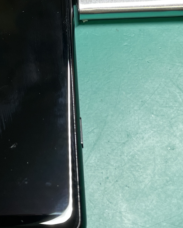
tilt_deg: -56.2
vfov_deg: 18.8
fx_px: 677
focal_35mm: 100
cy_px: 21
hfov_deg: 15.4
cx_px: 56
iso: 40
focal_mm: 4.2
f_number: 1.6
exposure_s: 1/61
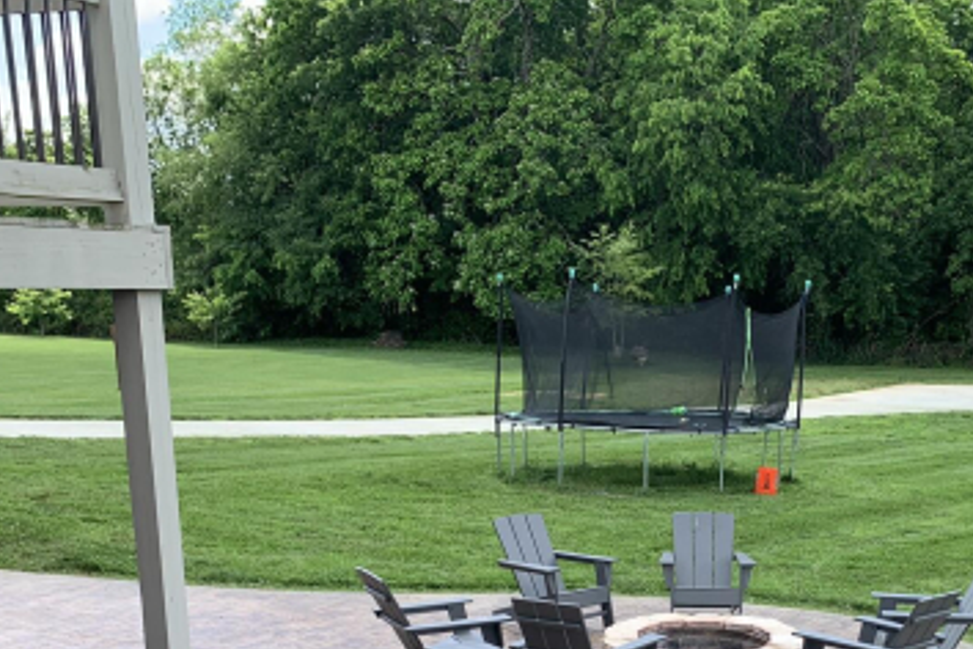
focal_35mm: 51
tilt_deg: -19.5
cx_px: 705
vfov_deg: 25.1
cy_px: 660
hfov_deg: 38.1
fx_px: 1378
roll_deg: -2.0
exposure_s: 1/502
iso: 25
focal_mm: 4.25
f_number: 1.8
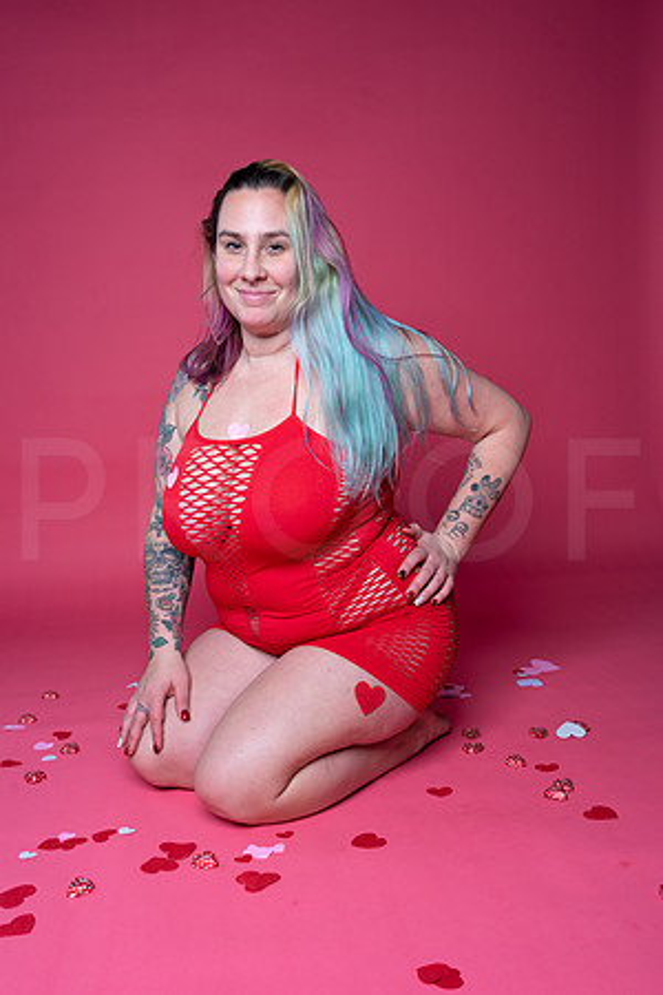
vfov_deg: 54.4
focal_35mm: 35
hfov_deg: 37.9
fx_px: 967
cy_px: 498
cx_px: 332
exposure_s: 1/160
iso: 100
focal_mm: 35
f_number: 8
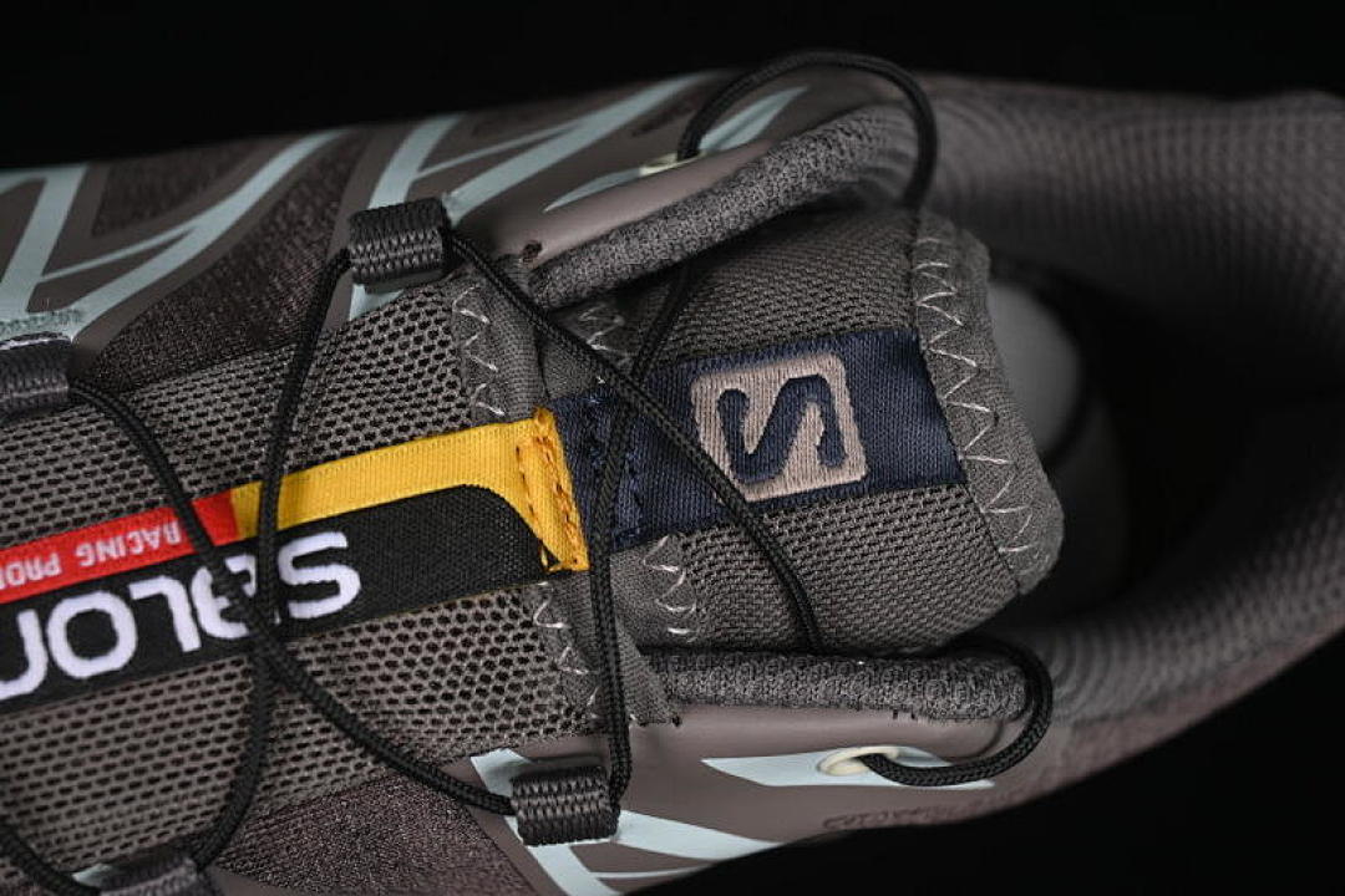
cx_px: 672
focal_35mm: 75
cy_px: 448
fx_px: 2802
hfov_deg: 27.0
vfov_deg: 18.2
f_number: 6.3
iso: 160
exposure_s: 1/50
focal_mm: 50
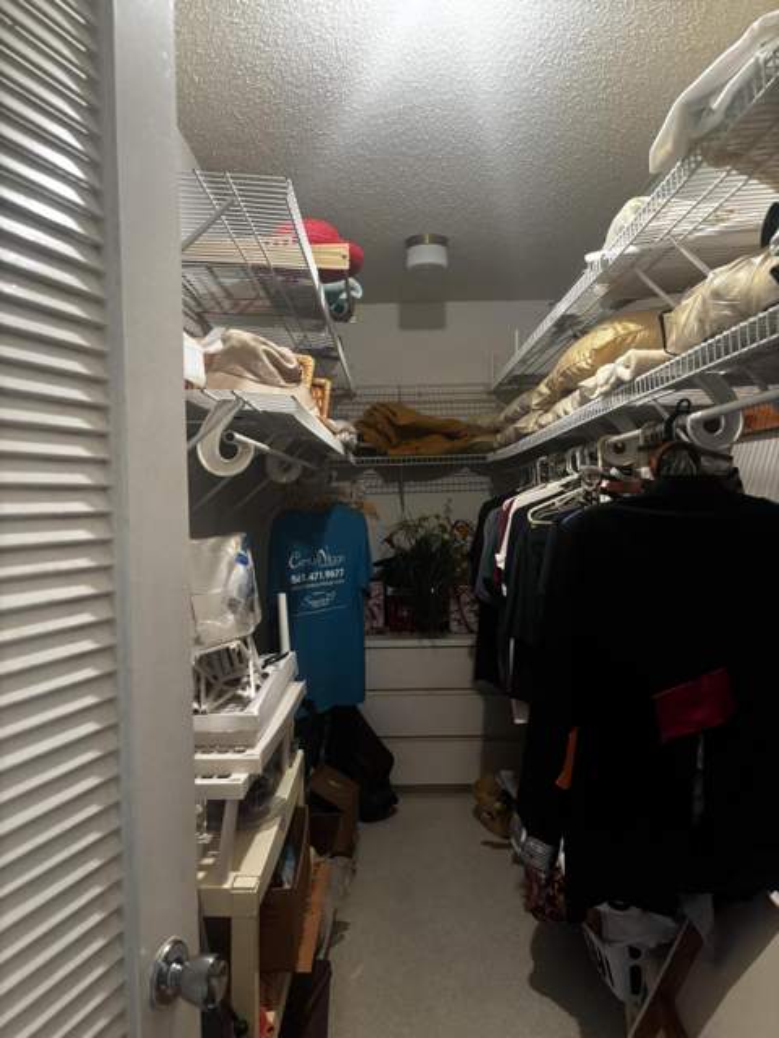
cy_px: 519
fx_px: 780
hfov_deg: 53.1
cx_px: 390
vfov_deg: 67.3
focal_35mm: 26
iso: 500
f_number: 1.6
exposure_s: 1/40
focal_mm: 5.96
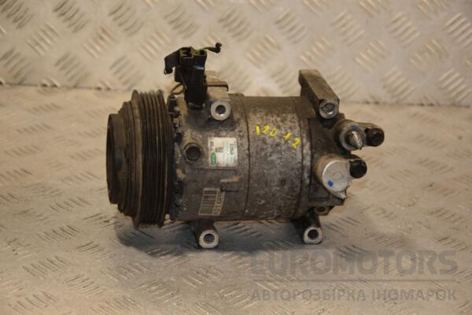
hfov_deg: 19.5
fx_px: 1377
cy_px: 158
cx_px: 236
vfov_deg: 13.0
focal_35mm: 105
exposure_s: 1/200
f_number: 5.3
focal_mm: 70
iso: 800
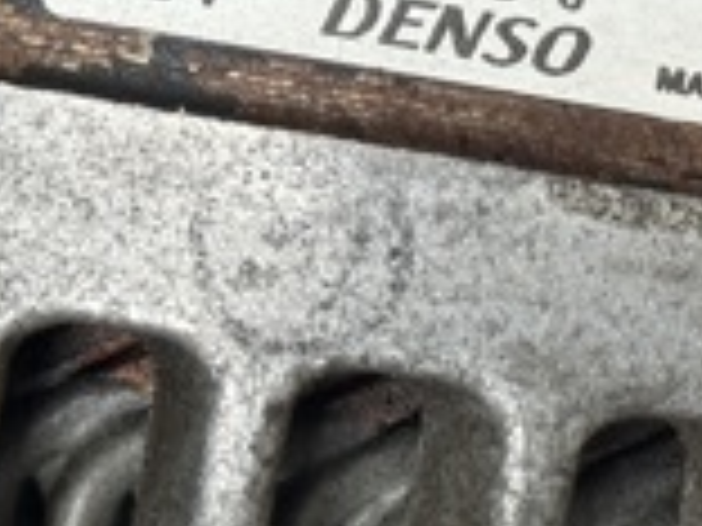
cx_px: 580
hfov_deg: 10.0
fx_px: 3995
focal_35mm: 197
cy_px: -97
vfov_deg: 7.5
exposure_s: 1/108
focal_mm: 6.76
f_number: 1.78
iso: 100
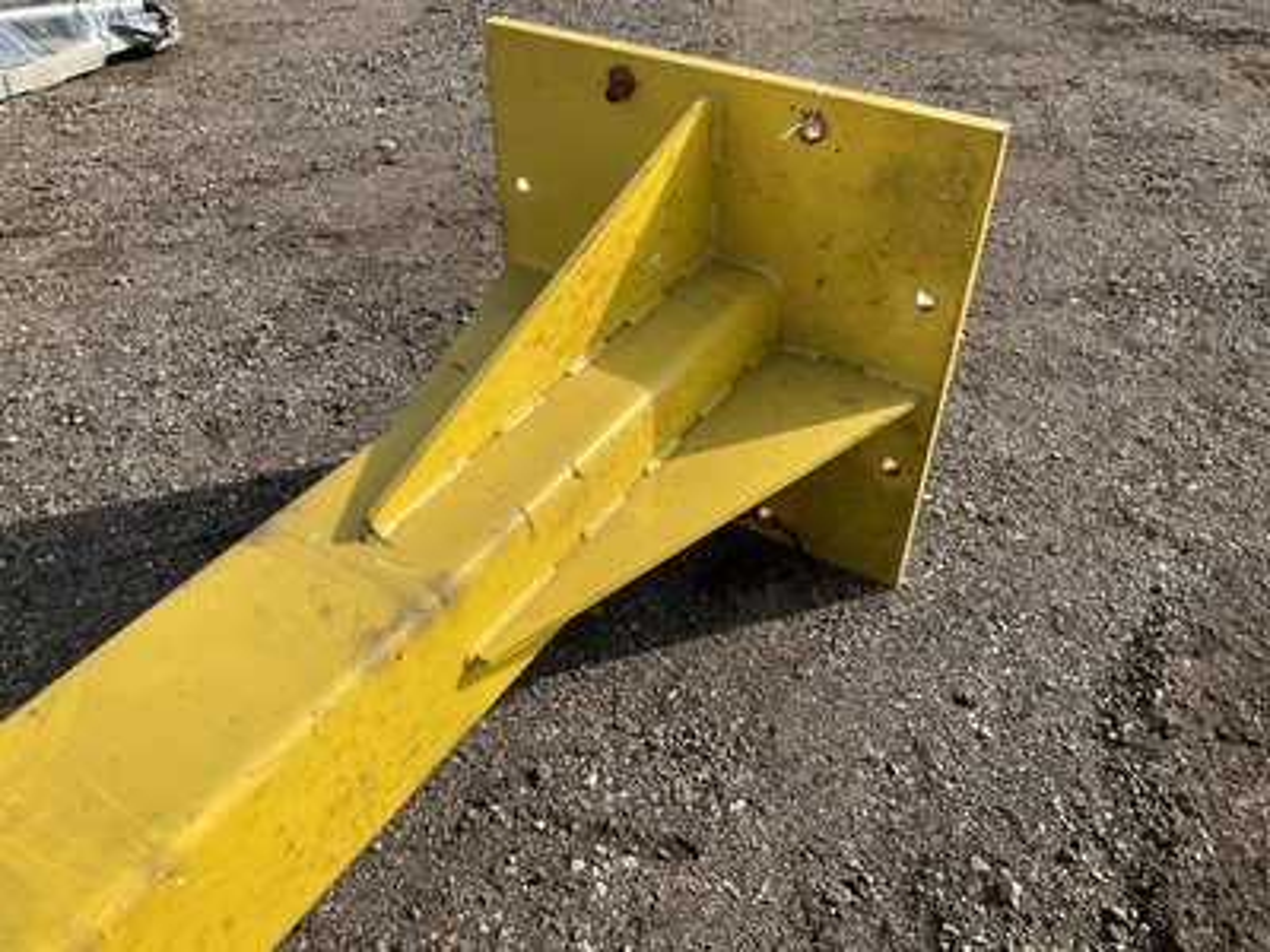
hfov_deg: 61.7
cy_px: 476
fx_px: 1064
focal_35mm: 29
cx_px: 635
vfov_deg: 48.2
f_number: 1.8
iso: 25
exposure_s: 1/1195
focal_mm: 3
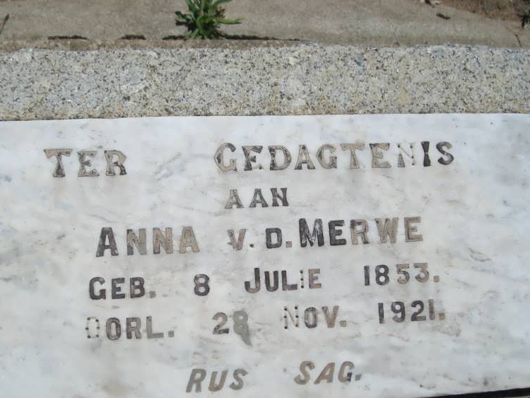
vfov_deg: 26.1
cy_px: 210
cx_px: 259
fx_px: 858
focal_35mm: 56
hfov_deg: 34.3
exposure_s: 1/665
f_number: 5.7
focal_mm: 5.7
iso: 50
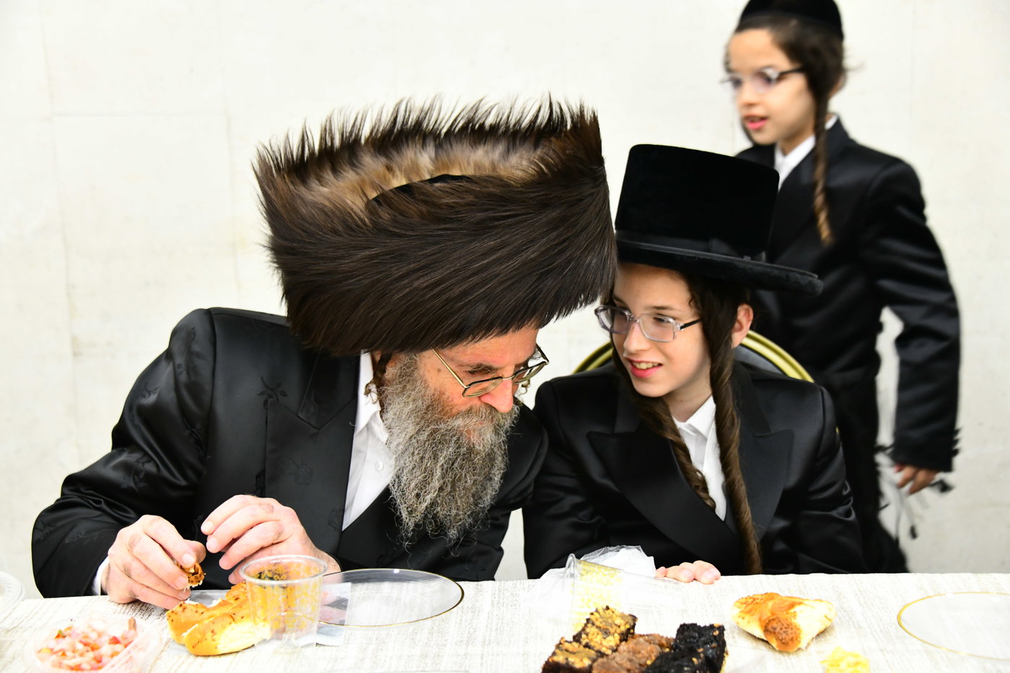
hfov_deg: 32.4
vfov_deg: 21.9
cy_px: 336
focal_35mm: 62
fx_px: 1739
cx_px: 505
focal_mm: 62
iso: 3200
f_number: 5
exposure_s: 1/125
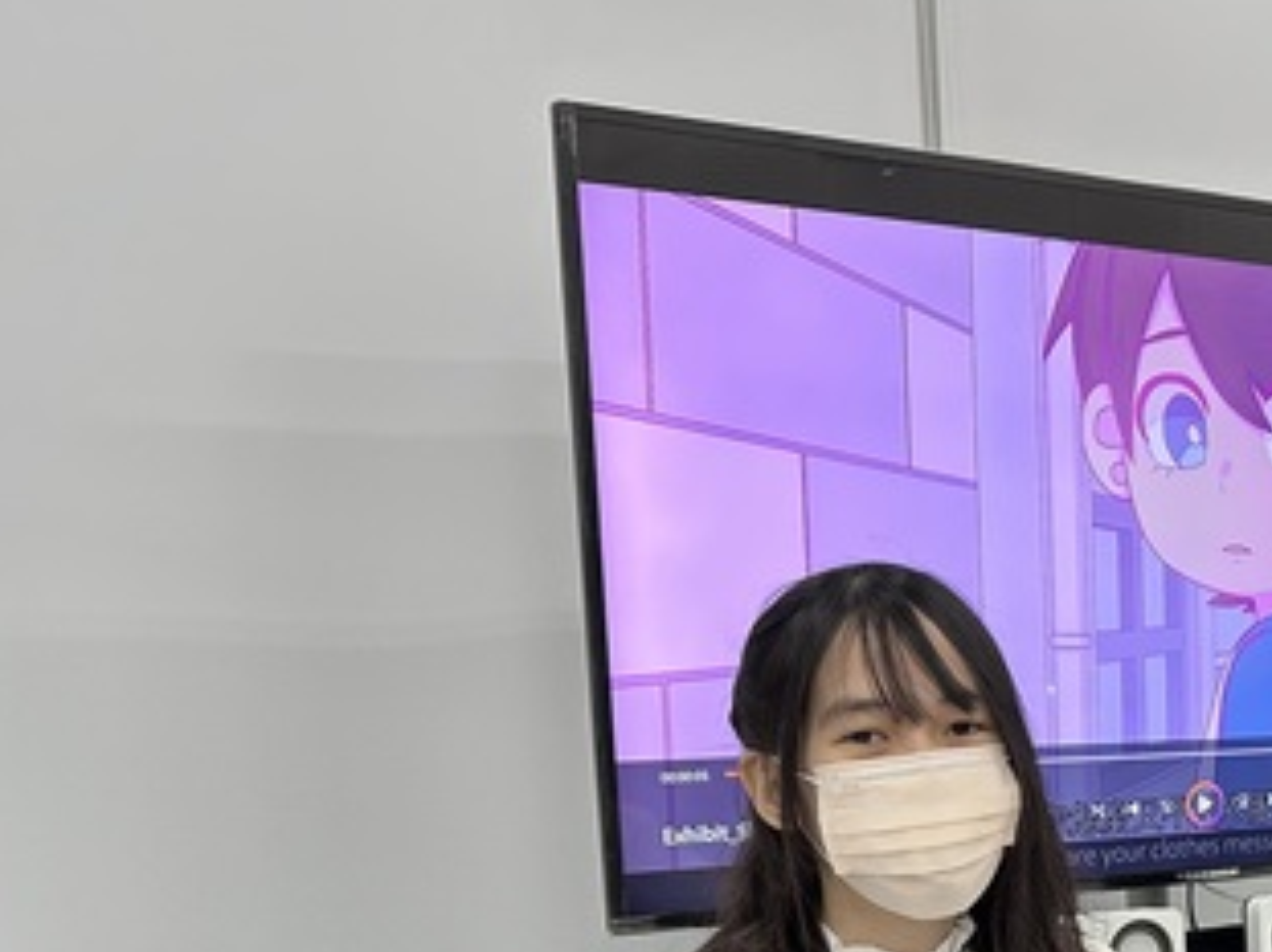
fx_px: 1984
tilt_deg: -10.5
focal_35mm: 54
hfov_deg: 31.3
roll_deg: +0.8
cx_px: 1427
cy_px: 979
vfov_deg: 25.5
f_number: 1.78
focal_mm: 6.86
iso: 200
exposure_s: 1/60
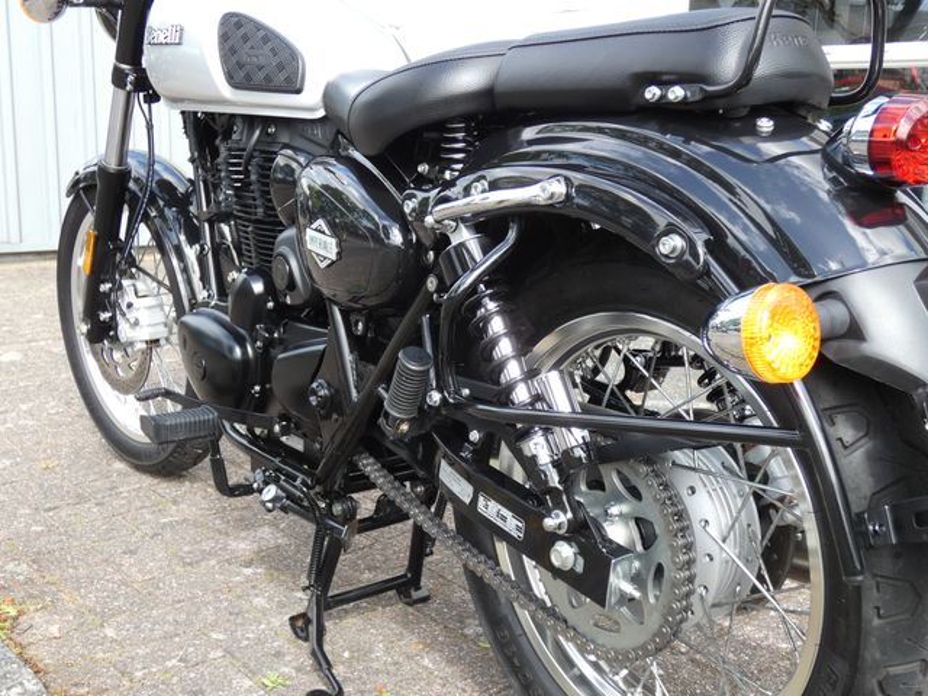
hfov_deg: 45.8
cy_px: 348
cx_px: 464
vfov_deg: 35.1
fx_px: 1099
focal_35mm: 41
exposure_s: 1/125
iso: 80
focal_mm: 7.3
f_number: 3.6
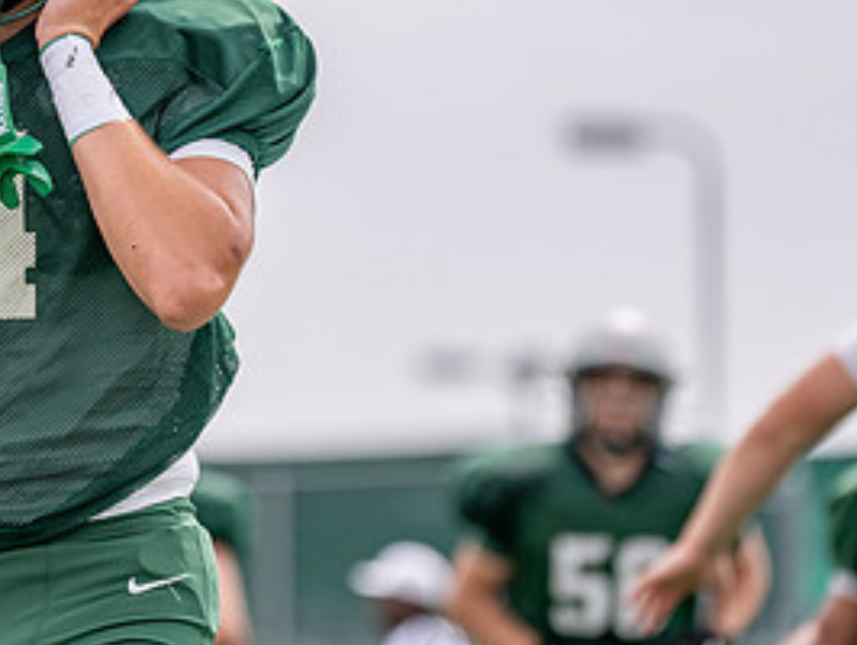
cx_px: -4
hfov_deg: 5.6
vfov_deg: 4.2
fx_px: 8698
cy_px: 120
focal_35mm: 351
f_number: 2.8
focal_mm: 144
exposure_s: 1/3200
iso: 250
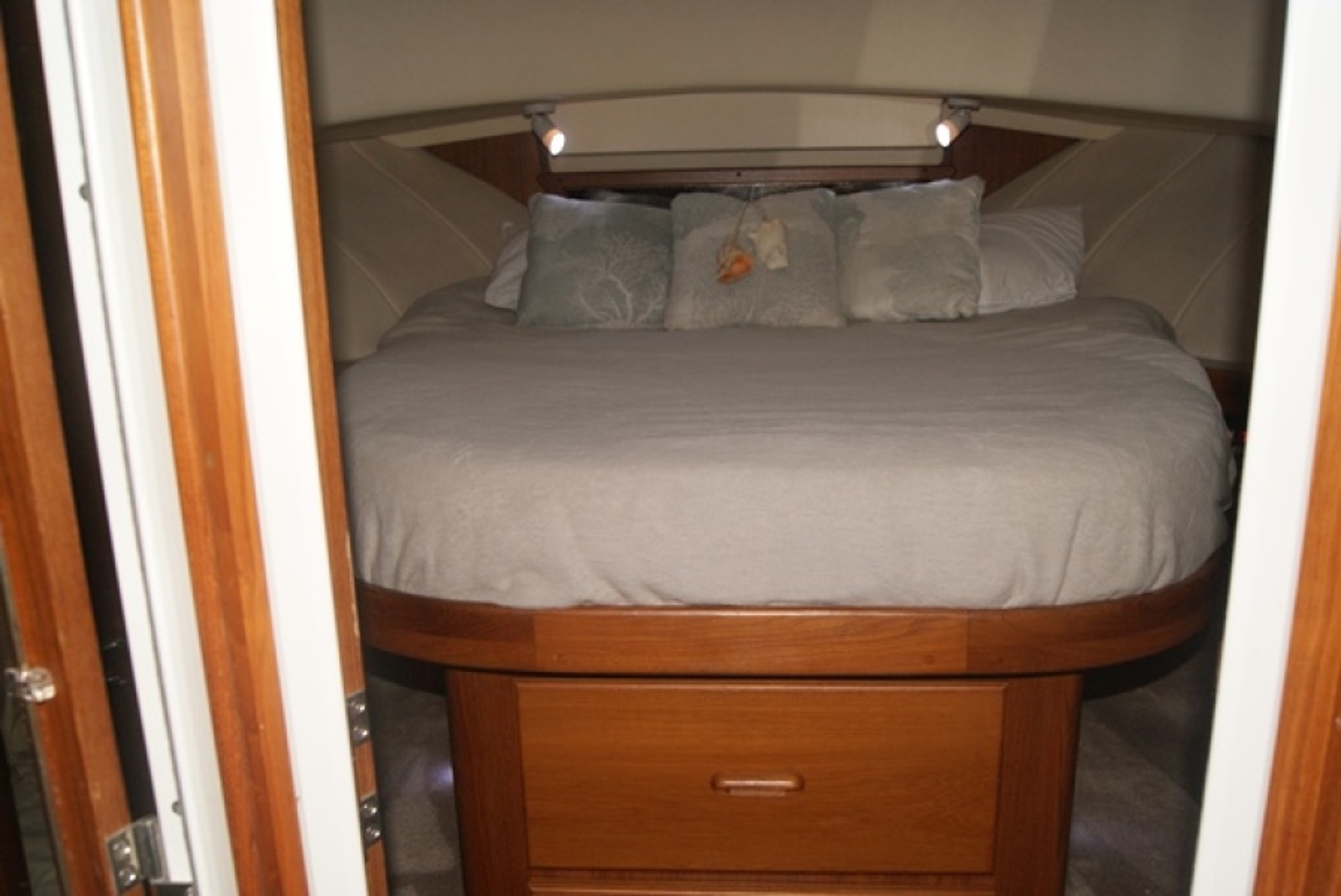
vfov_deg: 43.7
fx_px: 1119
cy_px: 448
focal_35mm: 30
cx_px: 670
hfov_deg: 61.9
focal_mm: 20
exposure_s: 1/60
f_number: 5.6
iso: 400
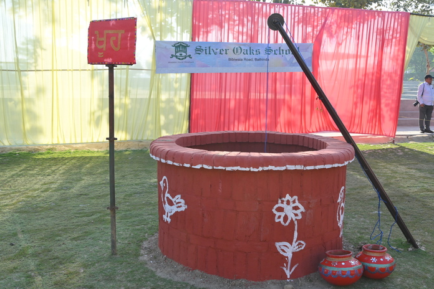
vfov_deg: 36.2
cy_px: 144
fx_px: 443
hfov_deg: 52.2
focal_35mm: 37
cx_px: 217
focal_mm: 24.5
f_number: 8
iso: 200
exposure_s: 1/160
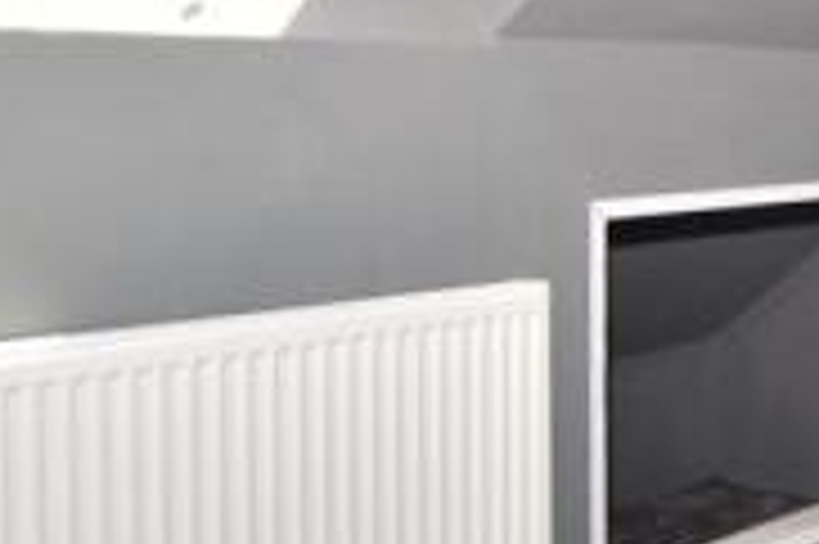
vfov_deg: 24.6
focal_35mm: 54
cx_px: 1161
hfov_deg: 27.8
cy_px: 110
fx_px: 1227
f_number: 6.3
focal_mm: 10
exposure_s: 1/160
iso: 200
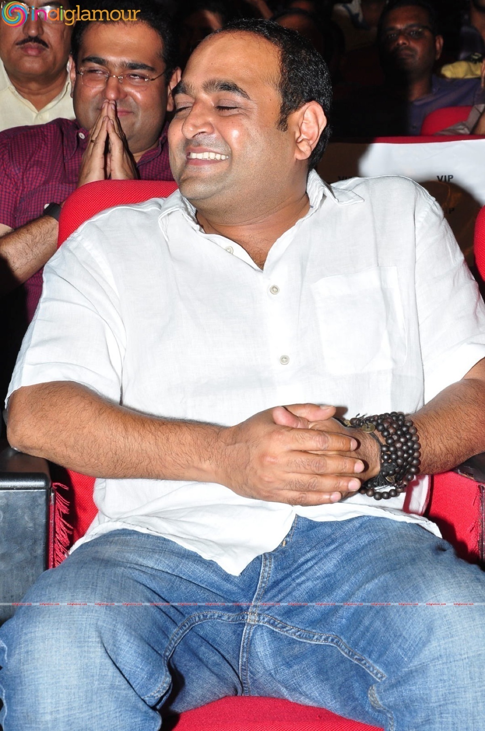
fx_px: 1763
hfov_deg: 15.7
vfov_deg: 23.4
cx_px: 242
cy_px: 366
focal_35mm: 87
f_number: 13
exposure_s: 1/125
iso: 500
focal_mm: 58
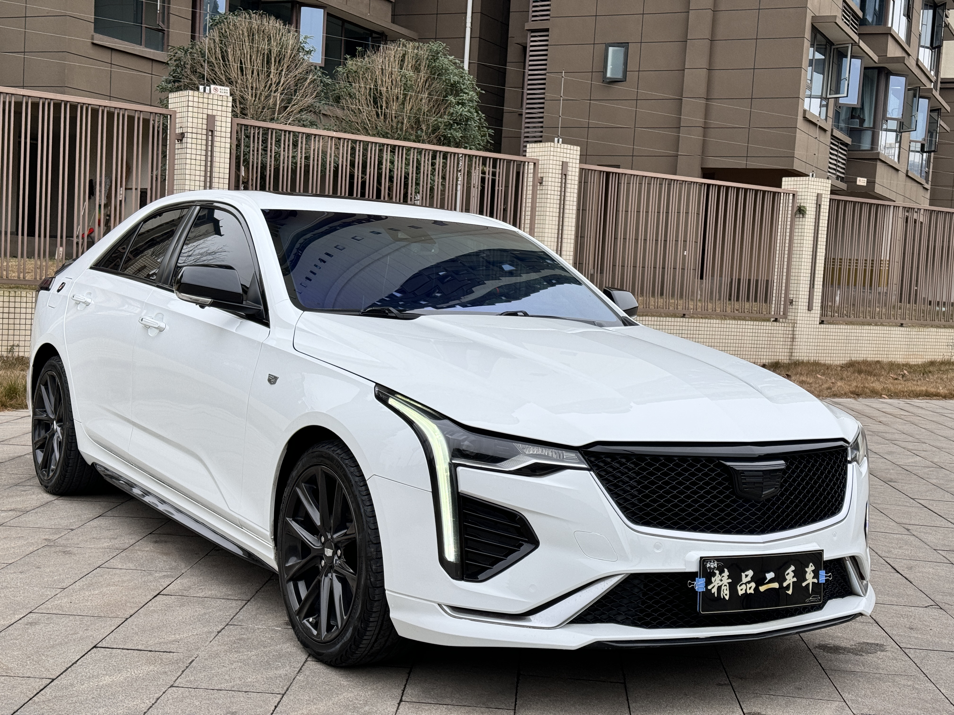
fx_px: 1323
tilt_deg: -3.9
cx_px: 477
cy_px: 358
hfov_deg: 39.7
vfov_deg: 30.3
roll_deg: -3.4
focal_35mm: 48
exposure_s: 1/939
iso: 64
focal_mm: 6.76
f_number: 1.78
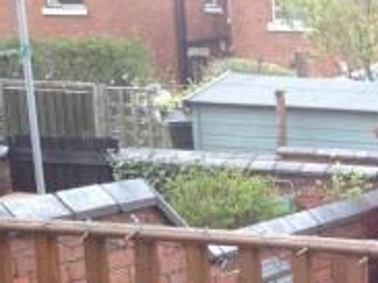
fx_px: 1222
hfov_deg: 15.9
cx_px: 600
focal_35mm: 112
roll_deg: -3.7
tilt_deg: -17.4
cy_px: 400
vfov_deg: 12.7
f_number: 2.4
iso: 50
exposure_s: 1/167
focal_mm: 4.28
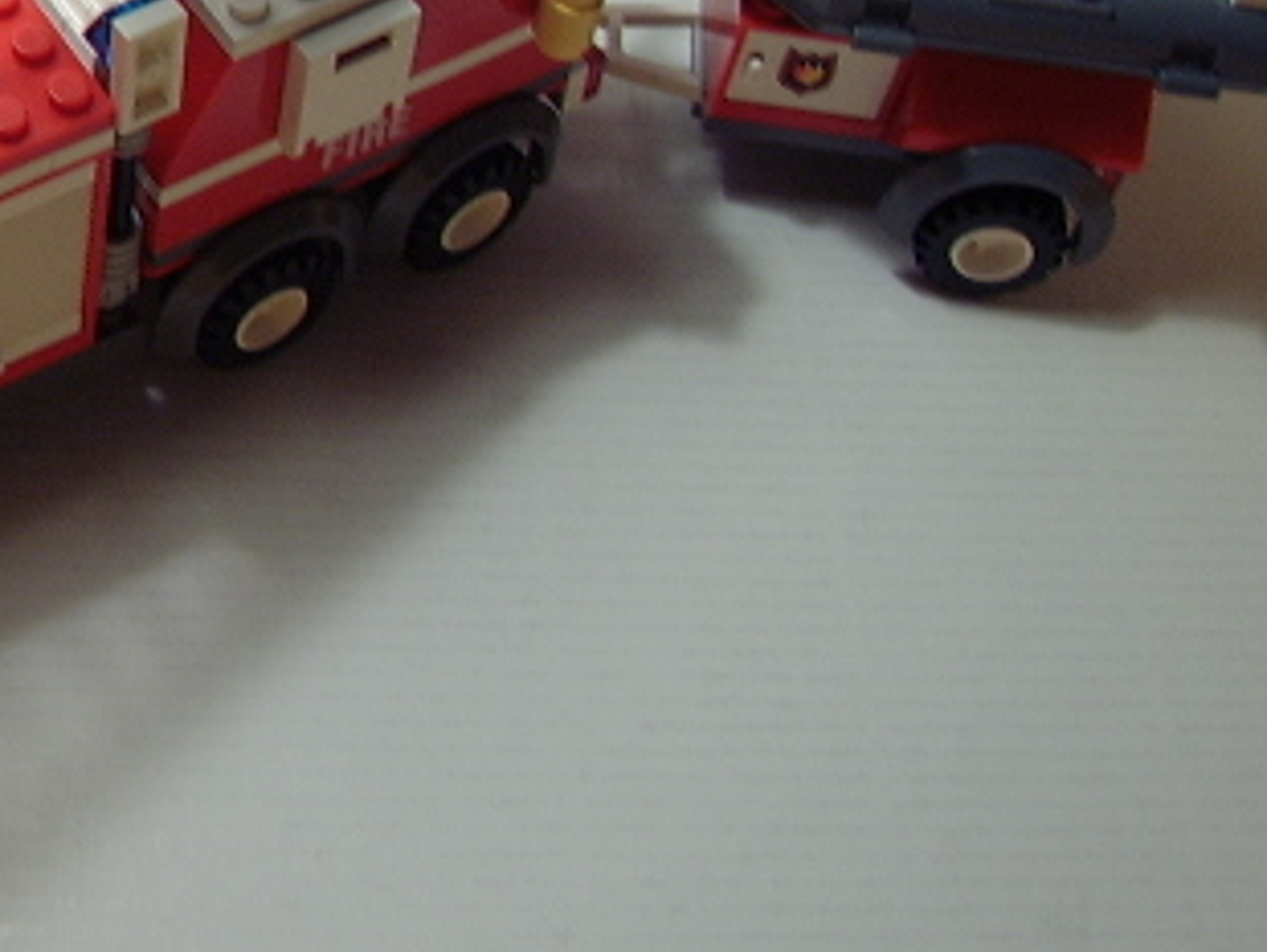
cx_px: 180
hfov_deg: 29.3
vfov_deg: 22.2
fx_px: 2344
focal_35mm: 64
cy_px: 16
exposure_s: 1/36
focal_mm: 8.13
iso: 100
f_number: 2.7
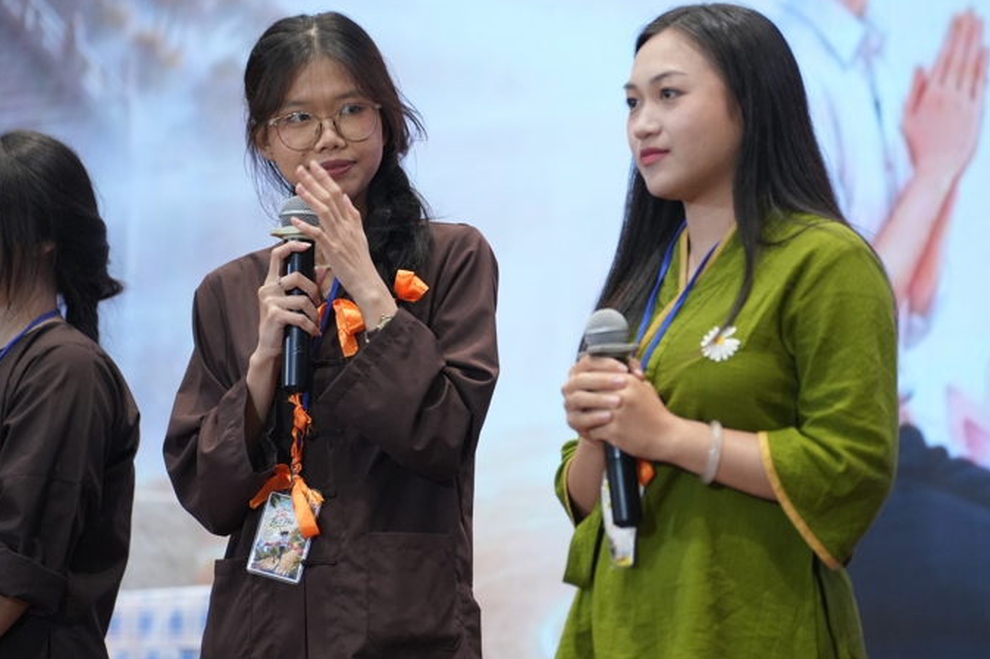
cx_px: 557
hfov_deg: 9.5
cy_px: 270
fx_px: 5966
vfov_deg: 6.3
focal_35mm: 217
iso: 1600
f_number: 2.8
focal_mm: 150
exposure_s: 1/125
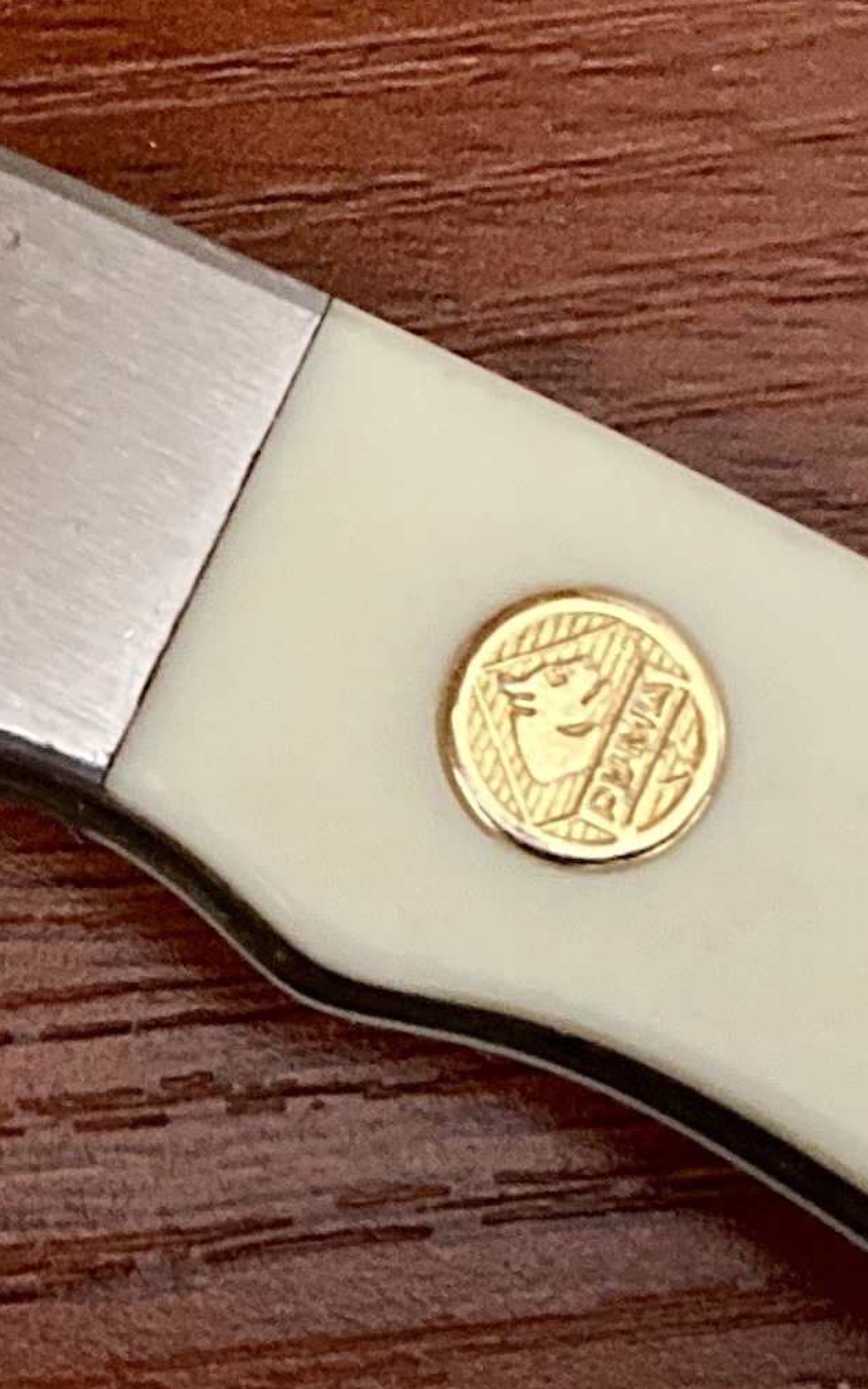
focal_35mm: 119
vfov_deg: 17.5
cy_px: 435
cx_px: -48
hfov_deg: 10.9
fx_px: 4503
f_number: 1.8
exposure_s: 1/23
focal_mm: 3.99
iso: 640
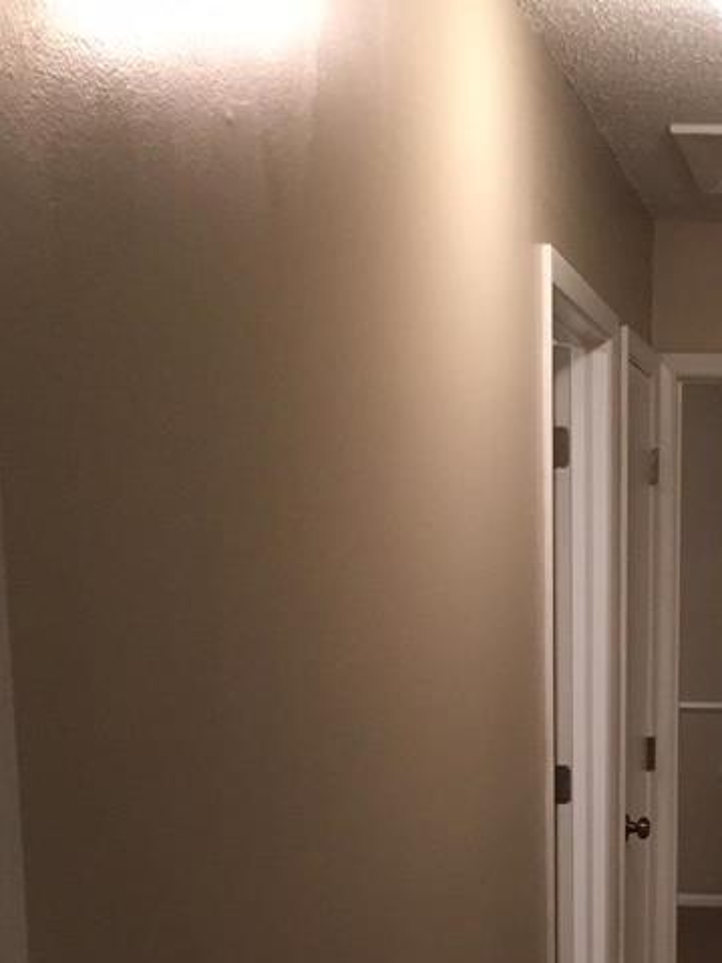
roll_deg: -1.5
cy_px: 885
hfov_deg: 22.8
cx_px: 706
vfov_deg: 29.8
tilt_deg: -10.9
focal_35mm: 62
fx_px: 1725
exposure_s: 1/30
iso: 250
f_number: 2.2
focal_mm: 4.15
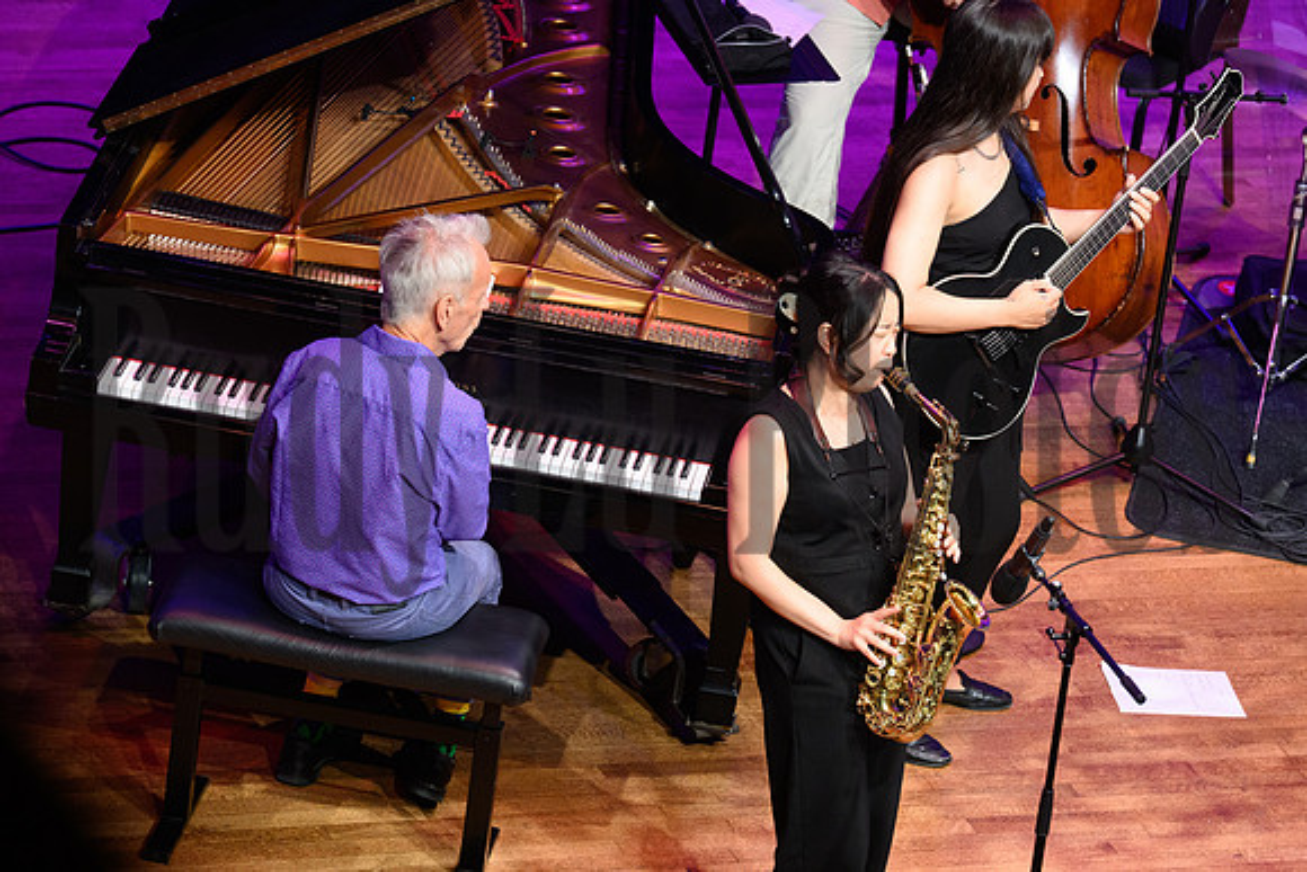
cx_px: 654
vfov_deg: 6.9
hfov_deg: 10.3
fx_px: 7262
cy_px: 436
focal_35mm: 200
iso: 3200
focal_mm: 200
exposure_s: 1/320
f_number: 5.6
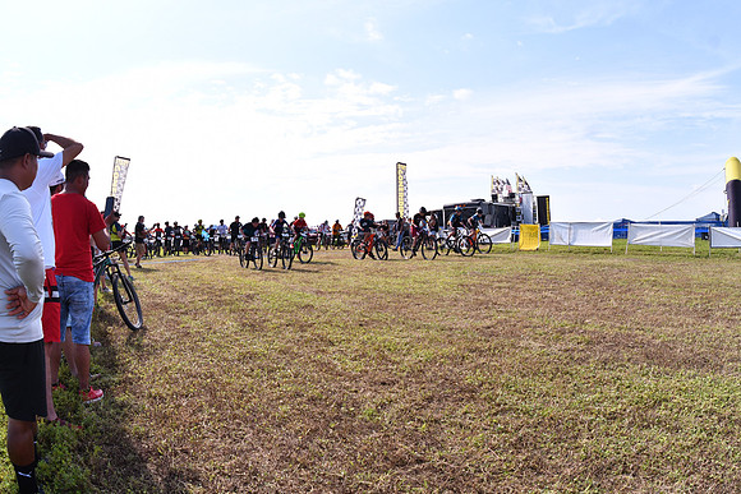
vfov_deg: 56.2
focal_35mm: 22
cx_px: 370
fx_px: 463
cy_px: 247
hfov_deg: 77.3
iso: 800
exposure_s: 1/2500
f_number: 8
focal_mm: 15
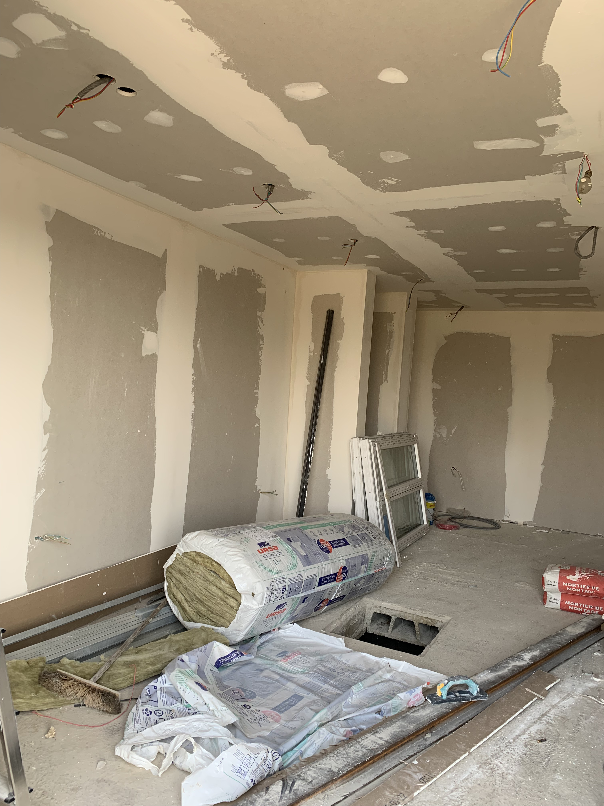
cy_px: 403
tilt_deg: -3.4
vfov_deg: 67.3
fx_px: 605
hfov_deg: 53.1
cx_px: 302
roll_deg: -3.3
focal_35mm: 26
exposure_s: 1/121
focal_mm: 4.25
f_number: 1.8
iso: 40
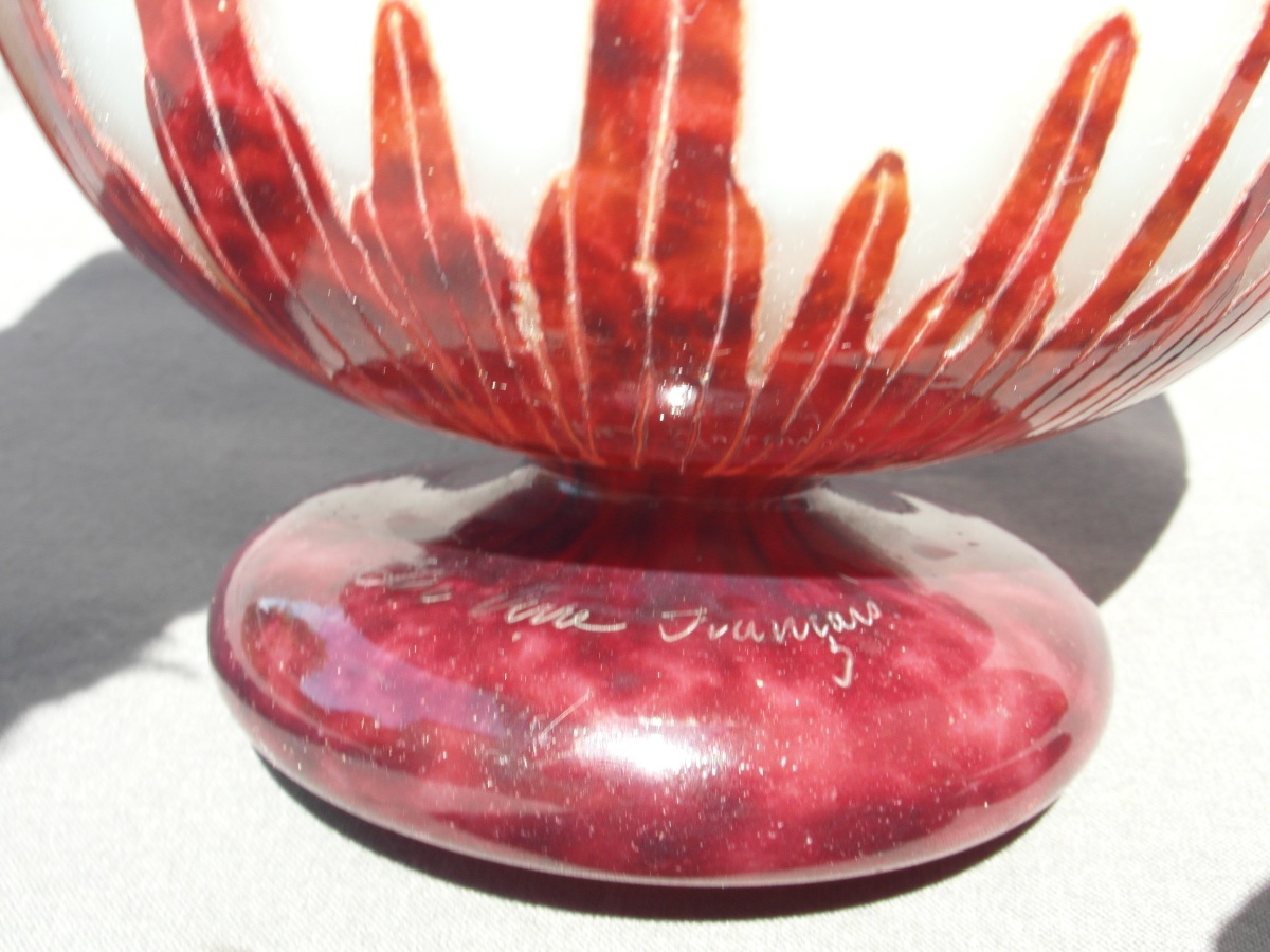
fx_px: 1944
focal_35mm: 53
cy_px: 476
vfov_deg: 27.5
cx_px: 635
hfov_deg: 36.2
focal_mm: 8.7
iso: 80
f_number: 6
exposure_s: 1/30
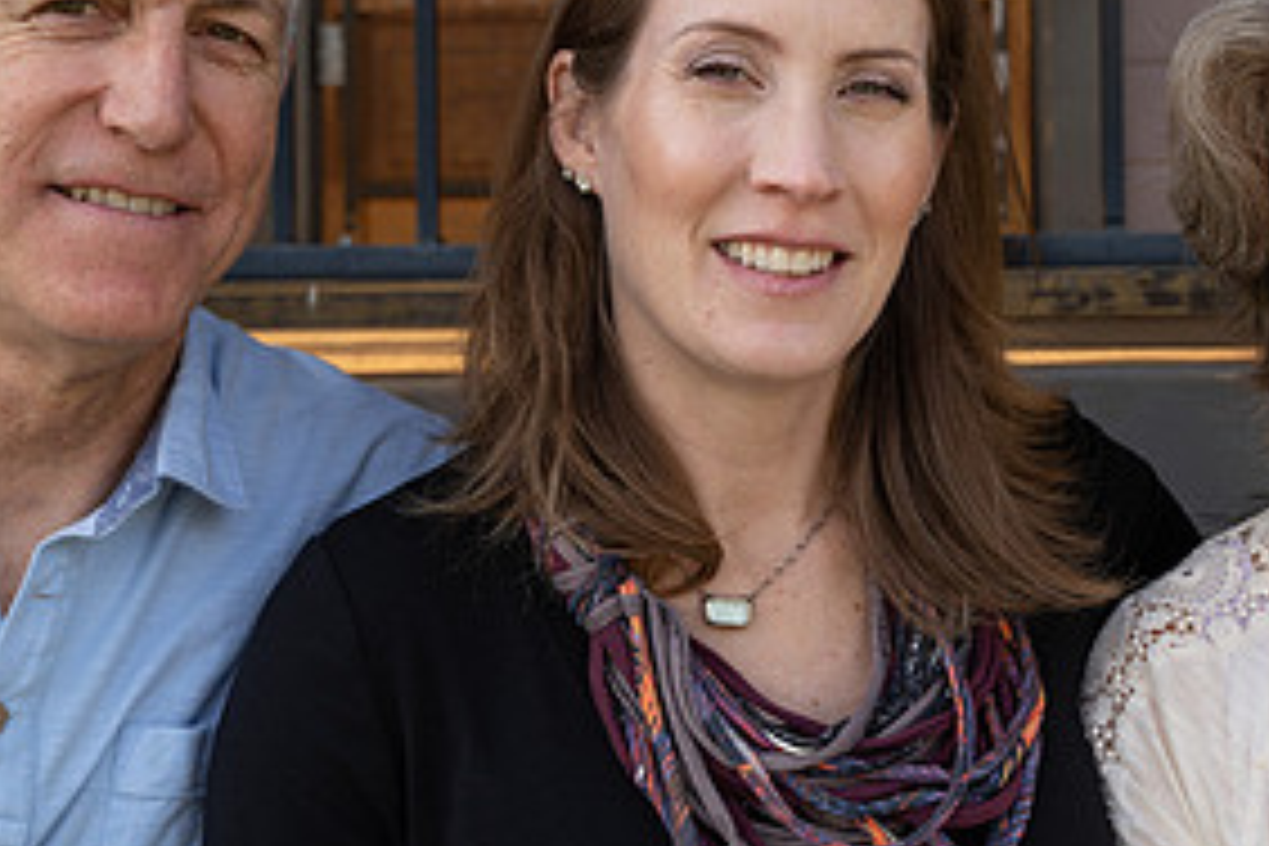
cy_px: 92
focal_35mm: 70
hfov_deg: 28.8
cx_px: 720
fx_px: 2467
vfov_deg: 19.1
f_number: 5
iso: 125
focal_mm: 34
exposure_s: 1/125
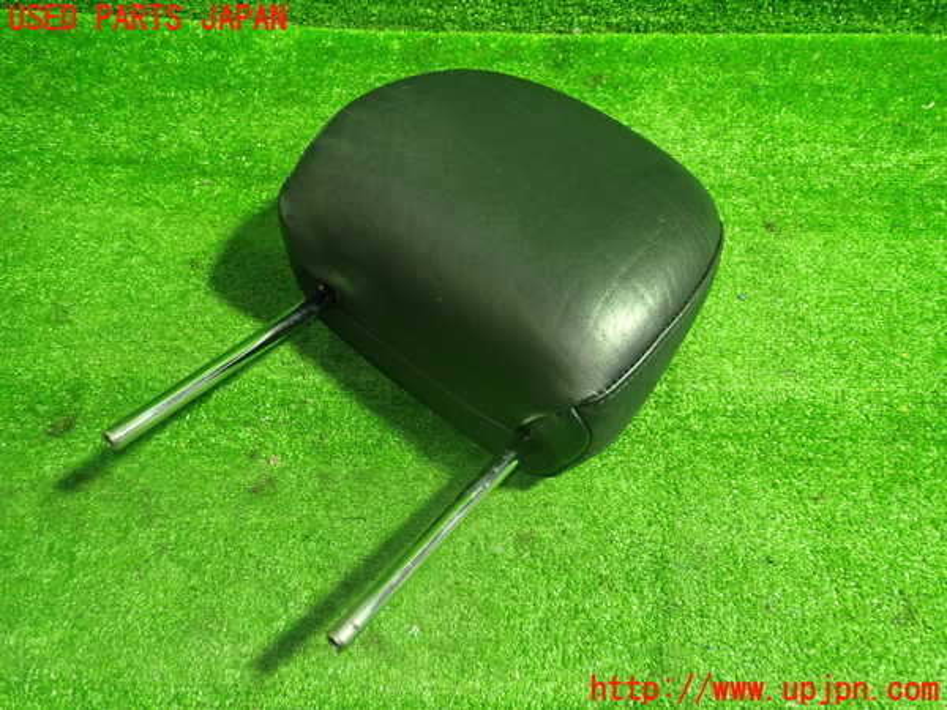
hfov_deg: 60.0
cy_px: 355
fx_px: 821
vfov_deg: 46.8
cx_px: 474
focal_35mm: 30
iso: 500
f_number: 2.3
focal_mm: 5.4
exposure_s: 1/30
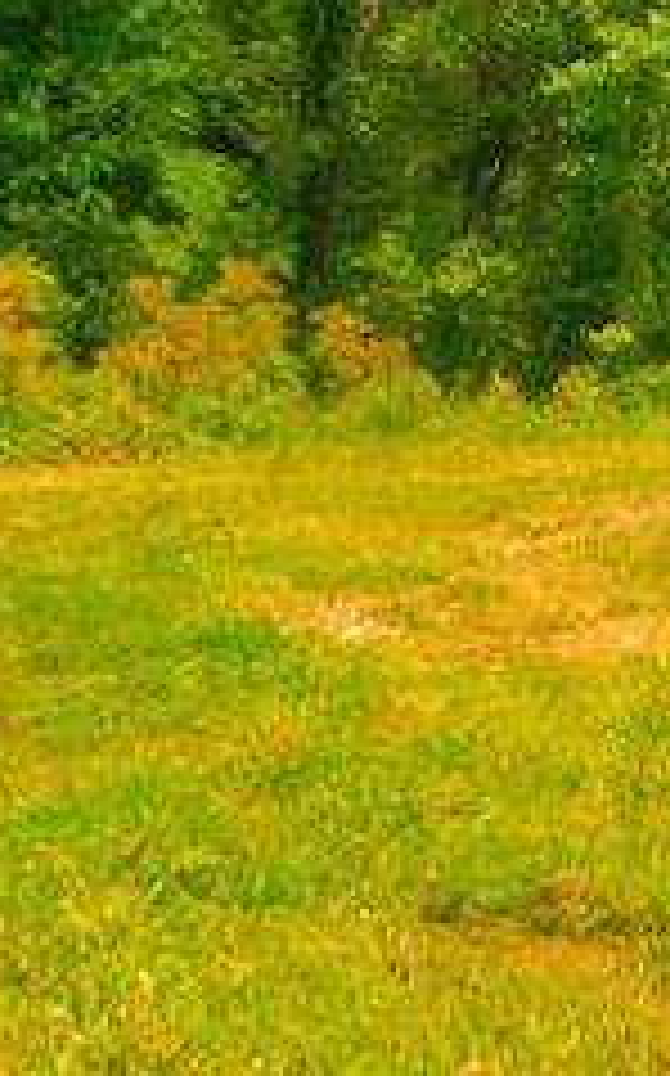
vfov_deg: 18.8
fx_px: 3190
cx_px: 634
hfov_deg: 11.9
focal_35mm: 109
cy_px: 140
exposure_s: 1/800
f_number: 3
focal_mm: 4.2
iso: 80
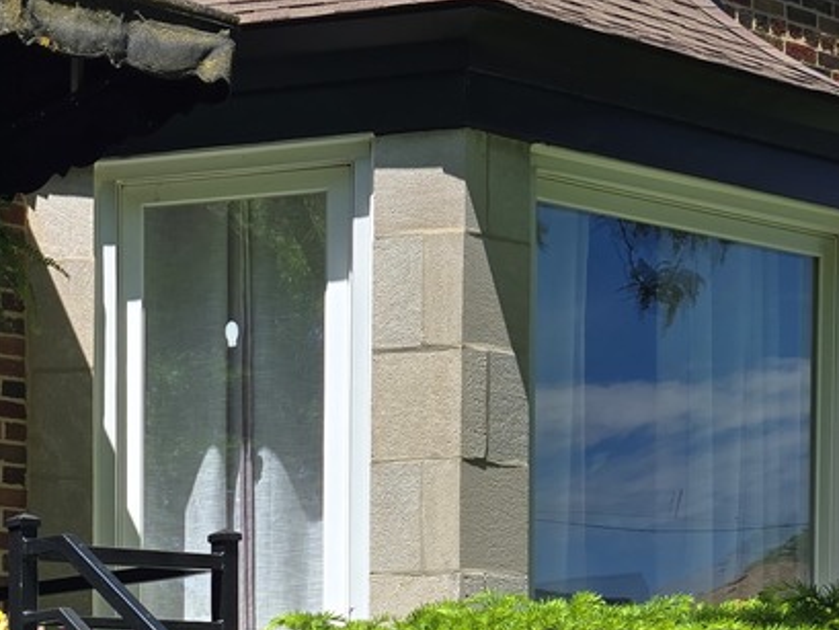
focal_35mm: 81
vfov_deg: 17.0
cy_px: 841
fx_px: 1964
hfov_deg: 22.6
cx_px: -103
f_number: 1.8
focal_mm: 5.4
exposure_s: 1/1078
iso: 25
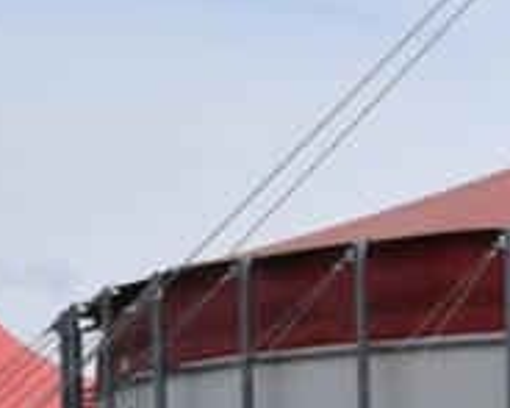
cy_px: 96
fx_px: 2951
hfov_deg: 8.6
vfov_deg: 7.9
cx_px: 1400
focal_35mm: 196
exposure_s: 1/400
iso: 200
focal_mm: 25
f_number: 10
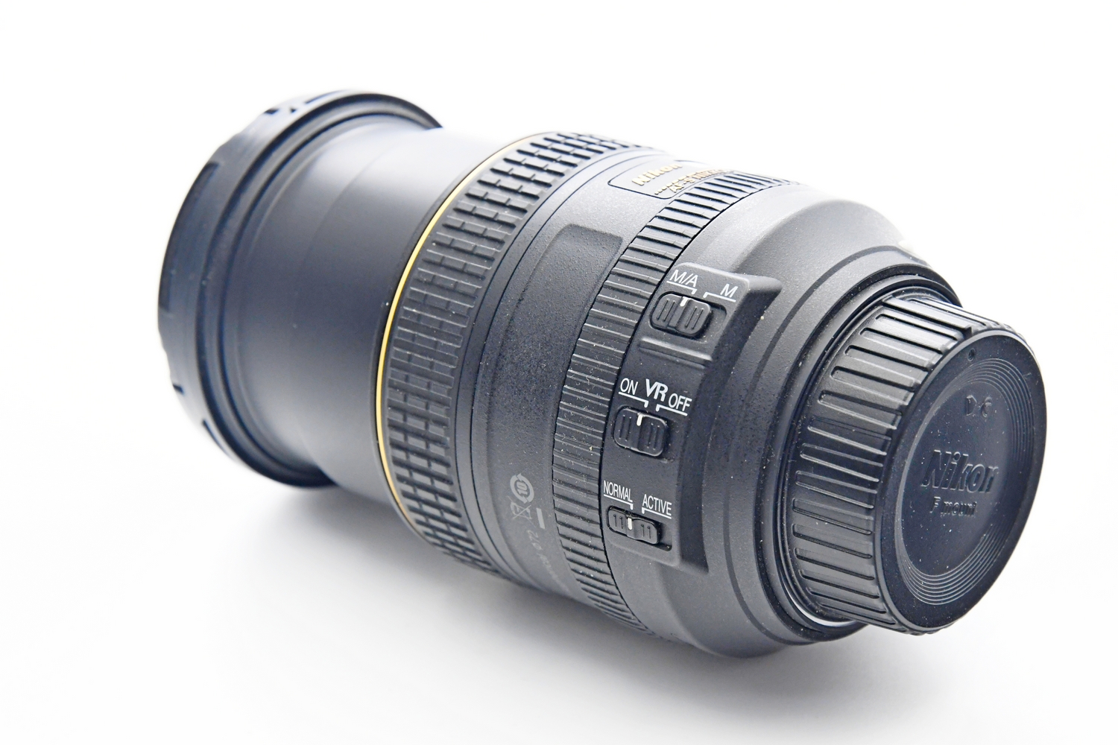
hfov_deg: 21.9
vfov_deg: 14.7
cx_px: 559
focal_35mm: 93
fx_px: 2888
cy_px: 372
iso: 1600
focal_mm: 62
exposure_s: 1/125
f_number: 8
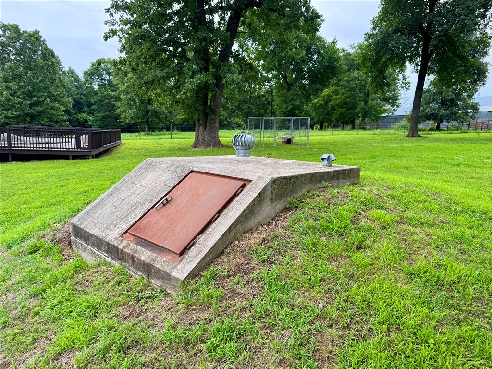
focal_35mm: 24
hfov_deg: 71.6
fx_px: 341
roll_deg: -3.0
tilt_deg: -9.1
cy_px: 184
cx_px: 246
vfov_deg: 56.8
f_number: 1.78
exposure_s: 1/506
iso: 80
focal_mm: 6.76
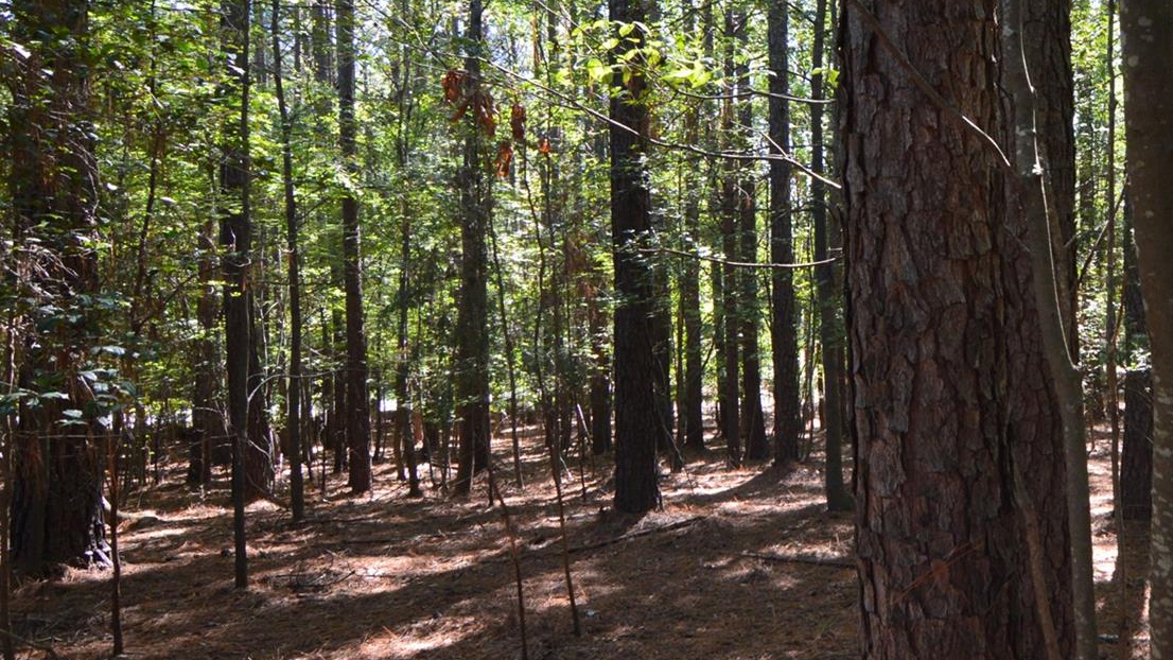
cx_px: 993
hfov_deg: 55.2
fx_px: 994
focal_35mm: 32
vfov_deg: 36.5
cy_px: 252
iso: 800
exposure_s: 1/60
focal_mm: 11
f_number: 8
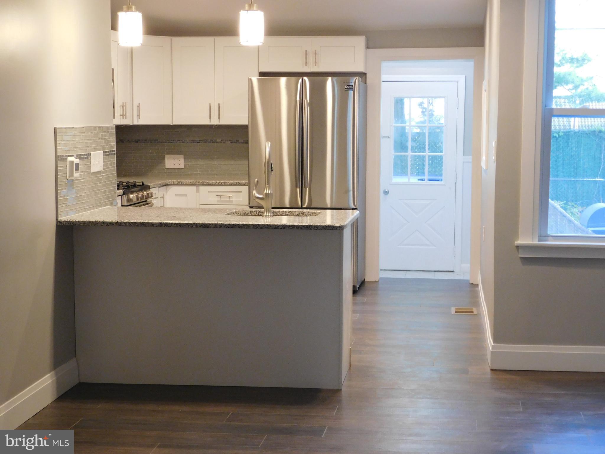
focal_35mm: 66
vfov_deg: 22.3
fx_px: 1154
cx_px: 302
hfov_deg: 29.4
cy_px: 227
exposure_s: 1/15
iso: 400
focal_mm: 11.7
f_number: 4.2
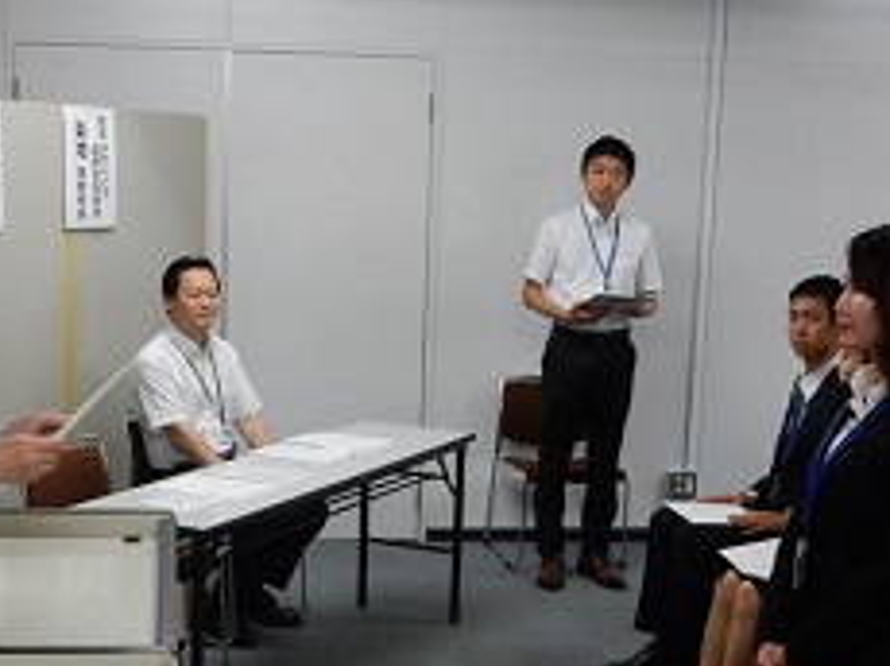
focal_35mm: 62
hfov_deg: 31.1
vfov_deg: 23.6
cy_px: 410
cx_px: 346
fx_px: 1592
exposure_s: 1/30
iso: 250
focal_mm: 5.4
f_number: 4
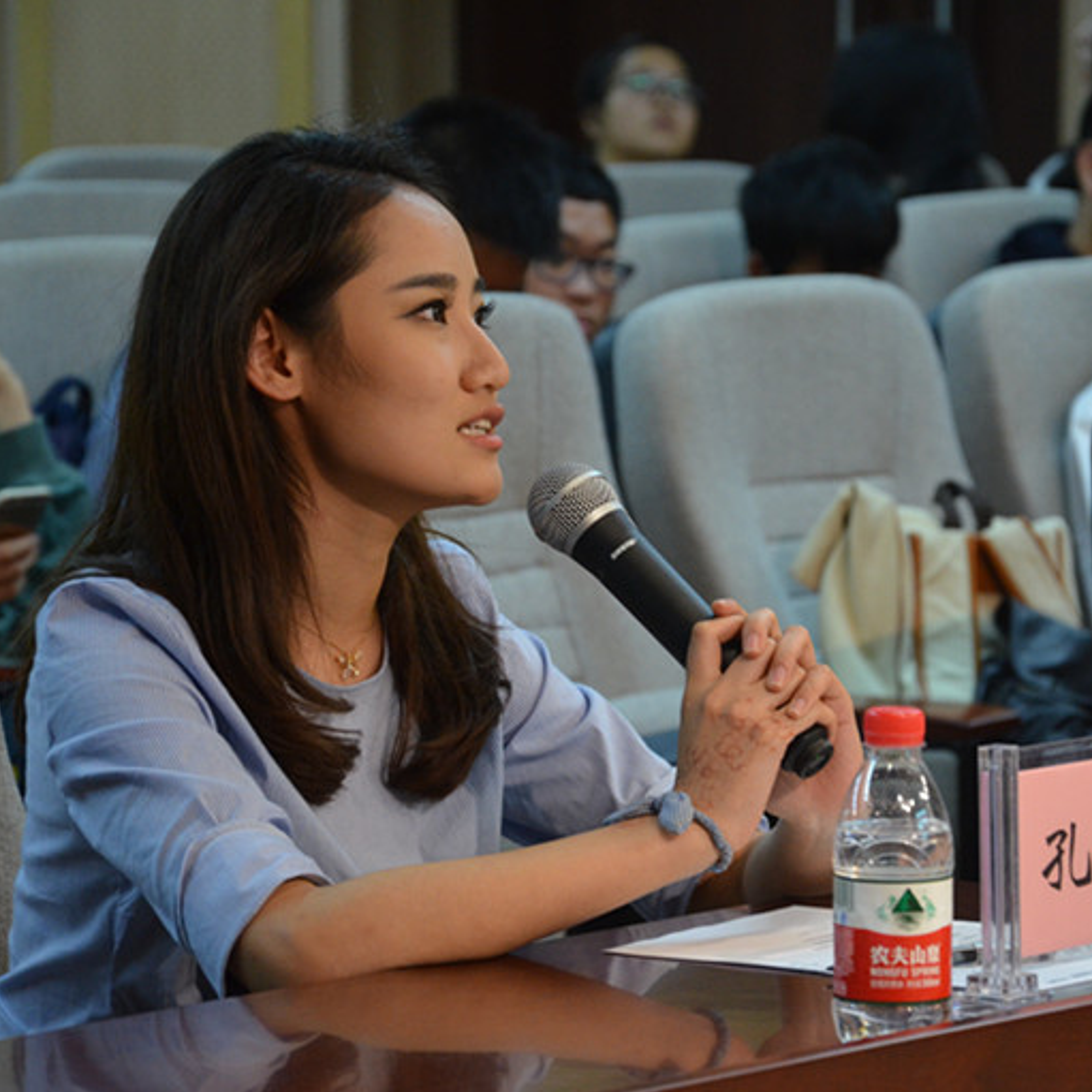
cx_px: 658
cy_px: 548
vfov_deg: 8.6
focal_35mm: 204
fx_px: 7268
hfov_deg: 8.6
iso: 1600
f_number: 5.6
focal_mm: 105
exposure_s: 1/25
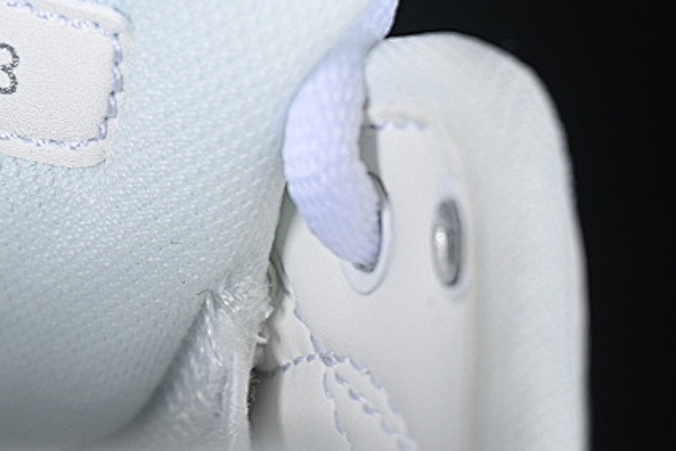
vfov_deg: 7.2
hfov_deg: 10.6
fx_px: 3588
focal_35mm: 191
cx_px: -164
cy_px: 175
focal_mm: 50
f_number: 7.1
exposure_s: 1/80
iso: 160
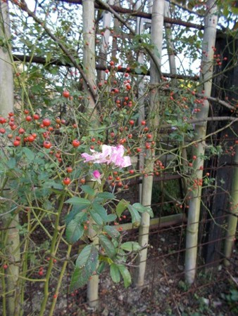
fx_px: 238
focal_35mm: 26
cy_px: 158
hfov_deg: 53.1
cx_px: 119
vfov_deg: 67.3
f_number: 3.2
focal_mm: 4.6
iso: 80
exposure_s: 1/60
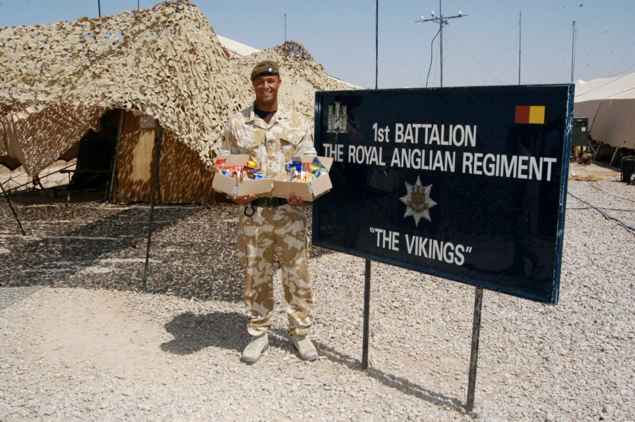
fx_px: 661
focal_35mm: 38
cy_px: 211
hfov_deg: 51.3
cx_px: 318
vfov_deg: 35.4
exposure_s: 1/180
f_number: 14
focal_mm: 25
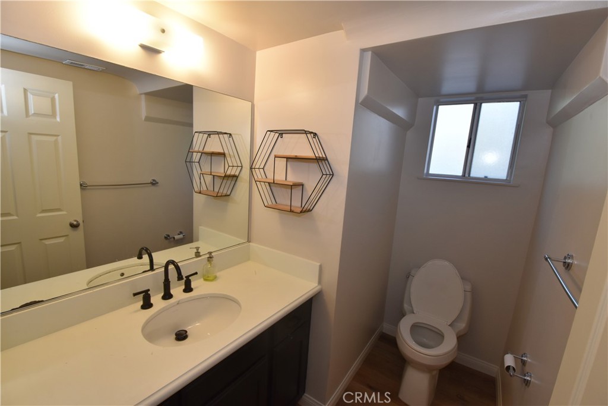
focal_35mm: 15
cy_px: 203
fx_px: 253
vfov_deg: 77.3
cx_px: 304
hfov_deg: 100.4
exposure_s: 1/125
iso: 560
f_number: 5.6
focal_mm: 10
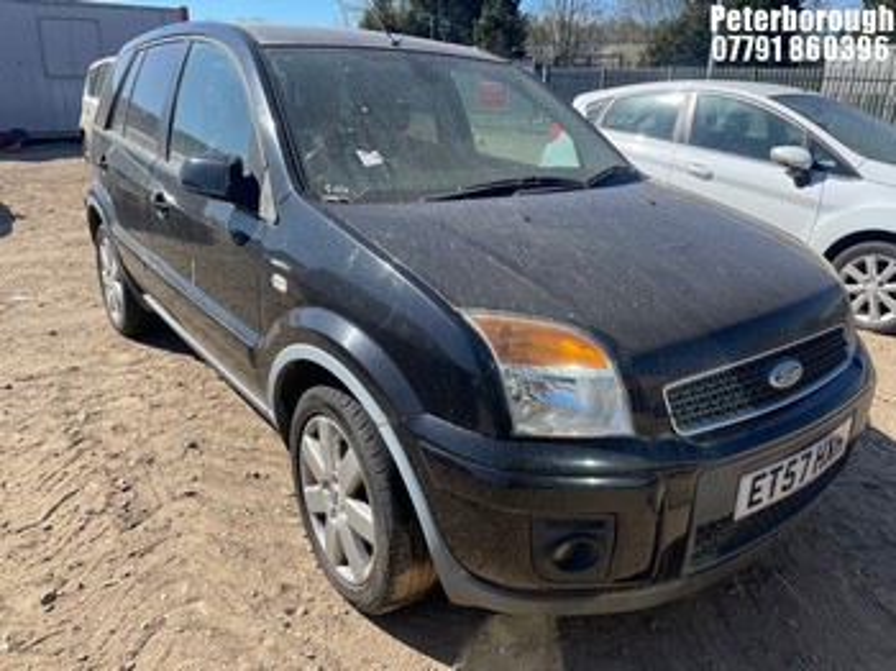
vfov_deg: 53.0
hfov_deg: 67.3
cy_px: 336
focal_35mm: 26
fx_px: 673
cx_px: 448
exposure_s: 1/2174
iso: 32
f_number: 1.6
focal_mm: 4.2
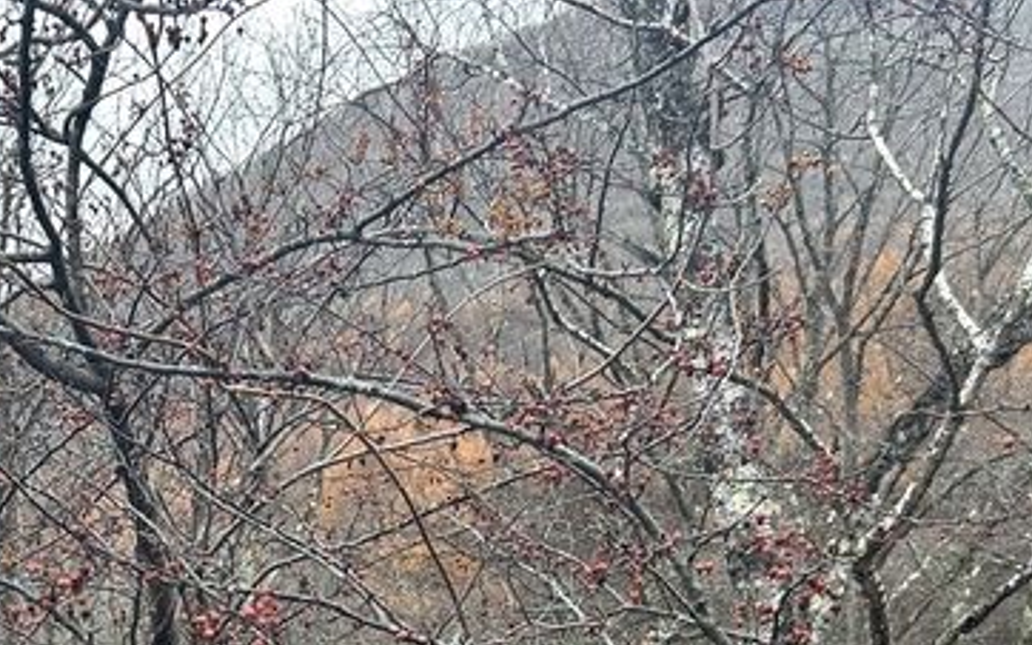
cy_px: 838
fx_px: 1743
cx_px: 252
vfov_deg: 19.3
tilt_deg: -4.8
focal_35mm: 62
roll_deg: +2.8
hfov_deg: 32.3
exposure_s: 1/185
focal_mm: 5.7
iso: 50
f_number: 1.5
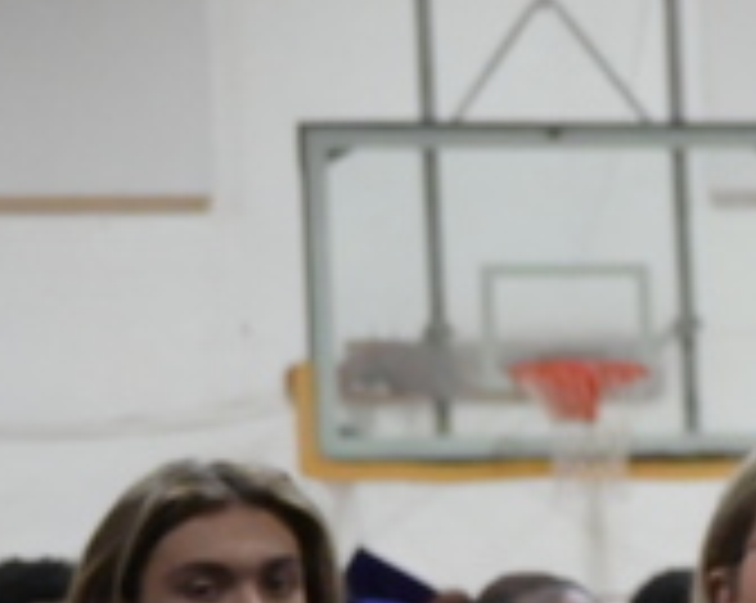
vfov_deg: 5.2
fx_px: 6526
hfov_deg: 6.1
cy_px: 1107
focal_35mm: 292
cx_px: 2236
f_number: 6.3
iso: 6400
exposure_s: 1/200
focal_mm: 51
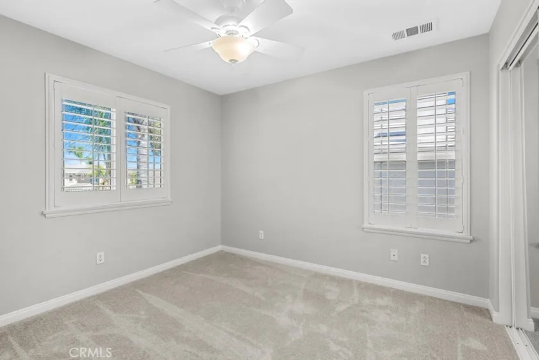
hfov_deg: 95.0
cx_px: 270
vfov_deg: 72.1
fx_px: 247
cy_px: 180
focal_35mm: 16
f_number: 8
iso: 400
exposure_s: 1/13
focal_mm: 16.5
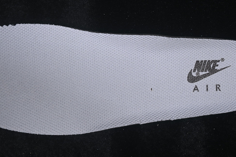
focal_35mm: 83
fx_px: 544
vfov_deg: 16.5
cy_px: 81
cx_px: 123
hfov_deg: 24.5
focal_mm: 50
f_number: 7.1
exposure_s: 1/80
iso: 160
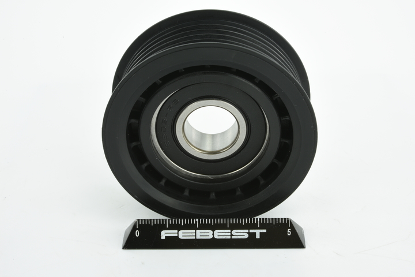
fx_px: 692
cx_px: 208
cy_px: 138
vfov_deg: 22.6
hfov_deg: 33.4
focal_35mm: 60
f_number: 29
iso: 64
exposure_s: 1/2
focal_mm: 60
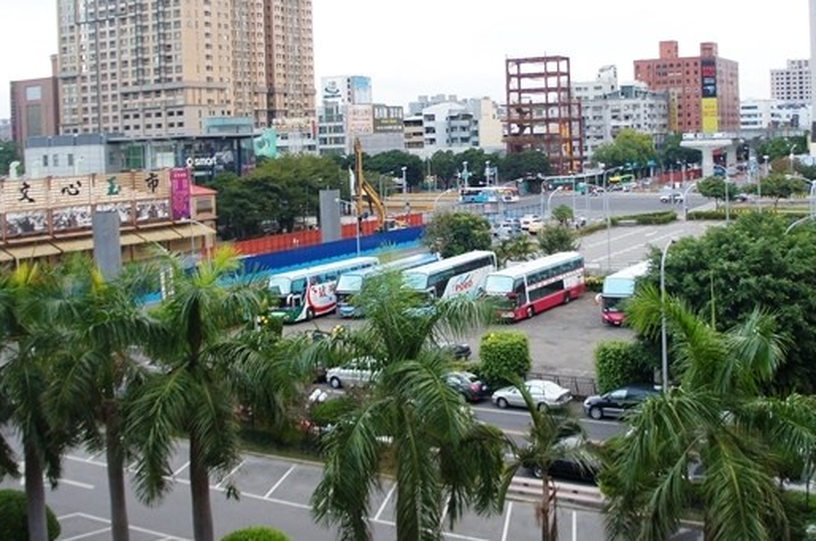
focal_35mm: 42
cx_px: 491
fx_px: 951
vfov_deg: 31.6
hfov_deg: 46.2
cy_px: 190
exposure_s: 1/160
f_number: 4
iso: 640
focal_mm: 18
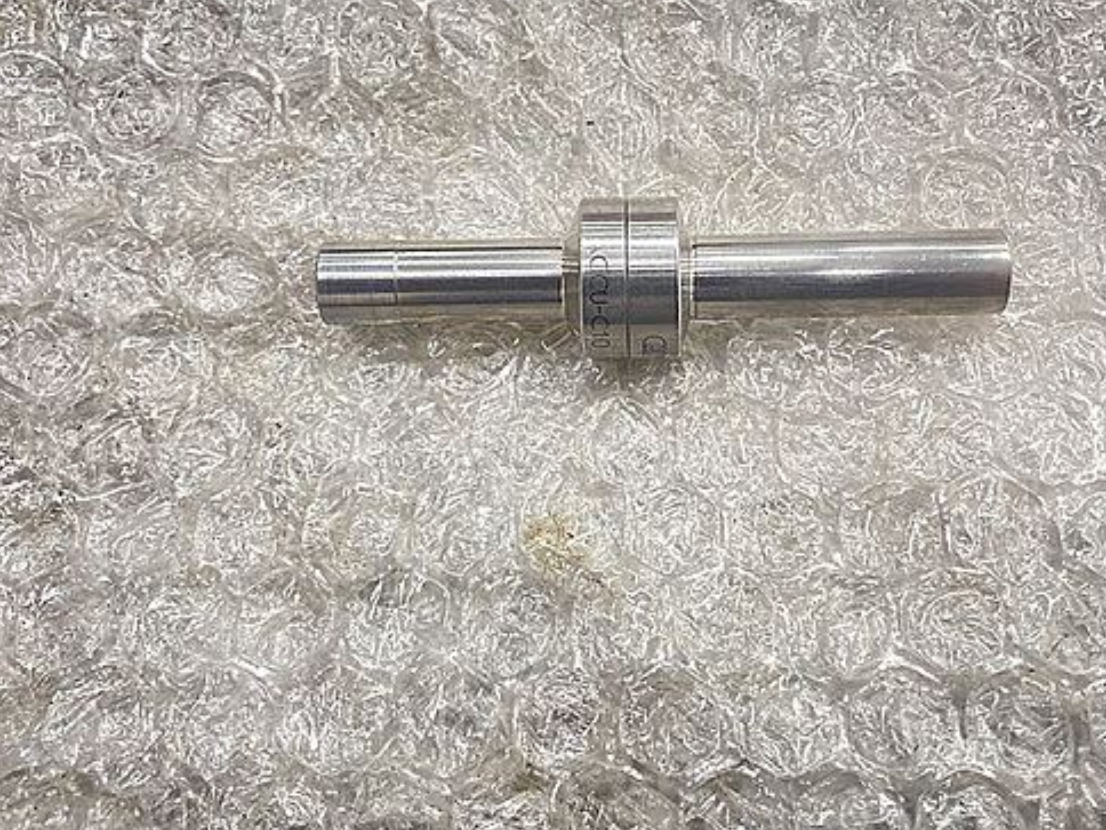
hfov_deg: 50.0
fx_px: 1182
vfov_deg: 38.5
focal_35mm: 37
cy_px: 332
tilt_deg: -73.6
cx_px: 619
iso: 160
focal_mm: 3.99
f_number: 1.8
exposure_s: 1/50
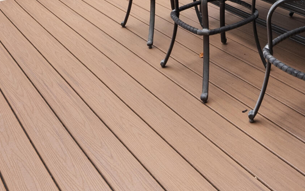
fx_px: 391
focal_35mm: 47
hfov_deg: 40.1
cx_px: 262
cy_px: -146
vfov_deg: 20.3
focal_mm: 13
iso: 160
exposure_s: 1/30
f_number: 7.1
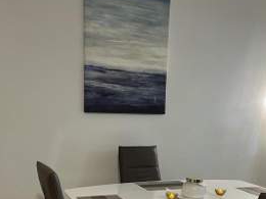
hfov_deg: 39.4
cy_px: 172
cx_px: 163
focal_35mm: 48
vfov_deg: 29.2
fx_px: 369
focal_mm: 5.1
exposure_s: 1/60
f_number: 1.6
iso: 320
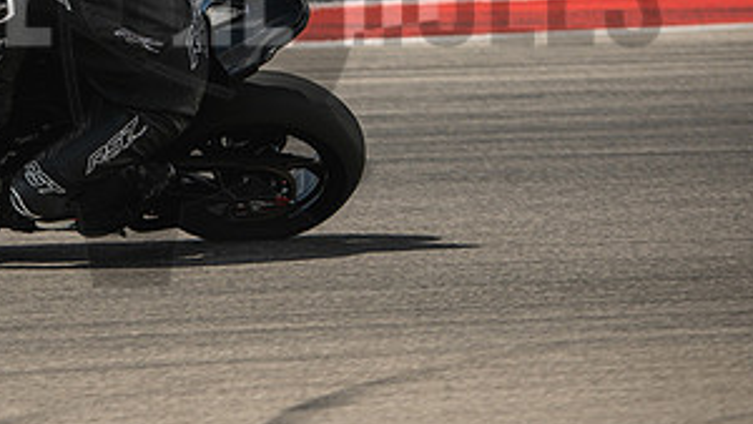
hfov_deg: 3.6
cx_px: 131
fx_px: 12124
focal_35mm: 607
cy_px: -19
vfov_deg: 2.0
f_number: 2.8
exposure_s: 1/1600
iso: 160
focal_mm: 200
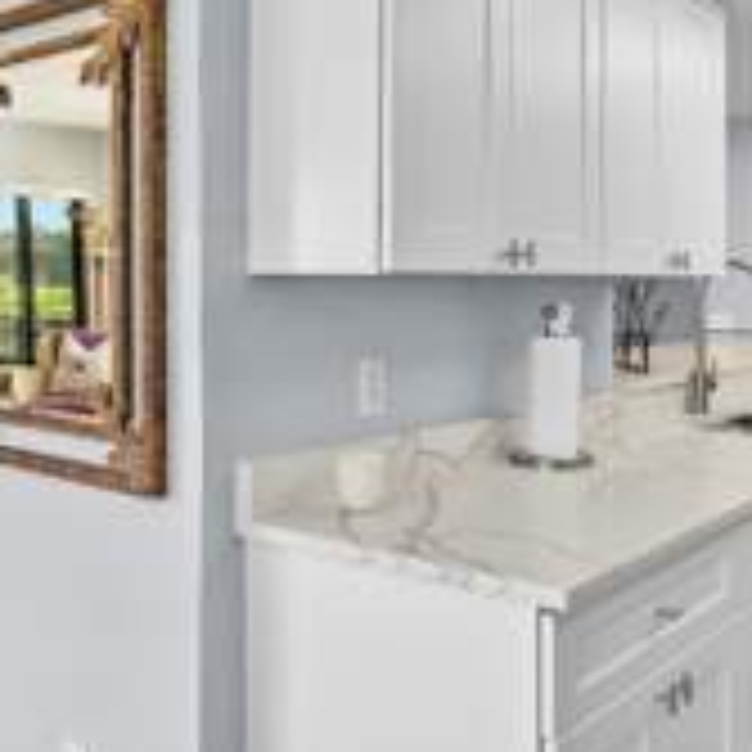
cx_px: 324
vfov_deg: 42.5
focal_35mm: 39
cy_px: 275
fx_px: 959
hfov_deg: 42.7
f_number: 8
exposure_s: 1/100
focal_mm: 16
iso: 400
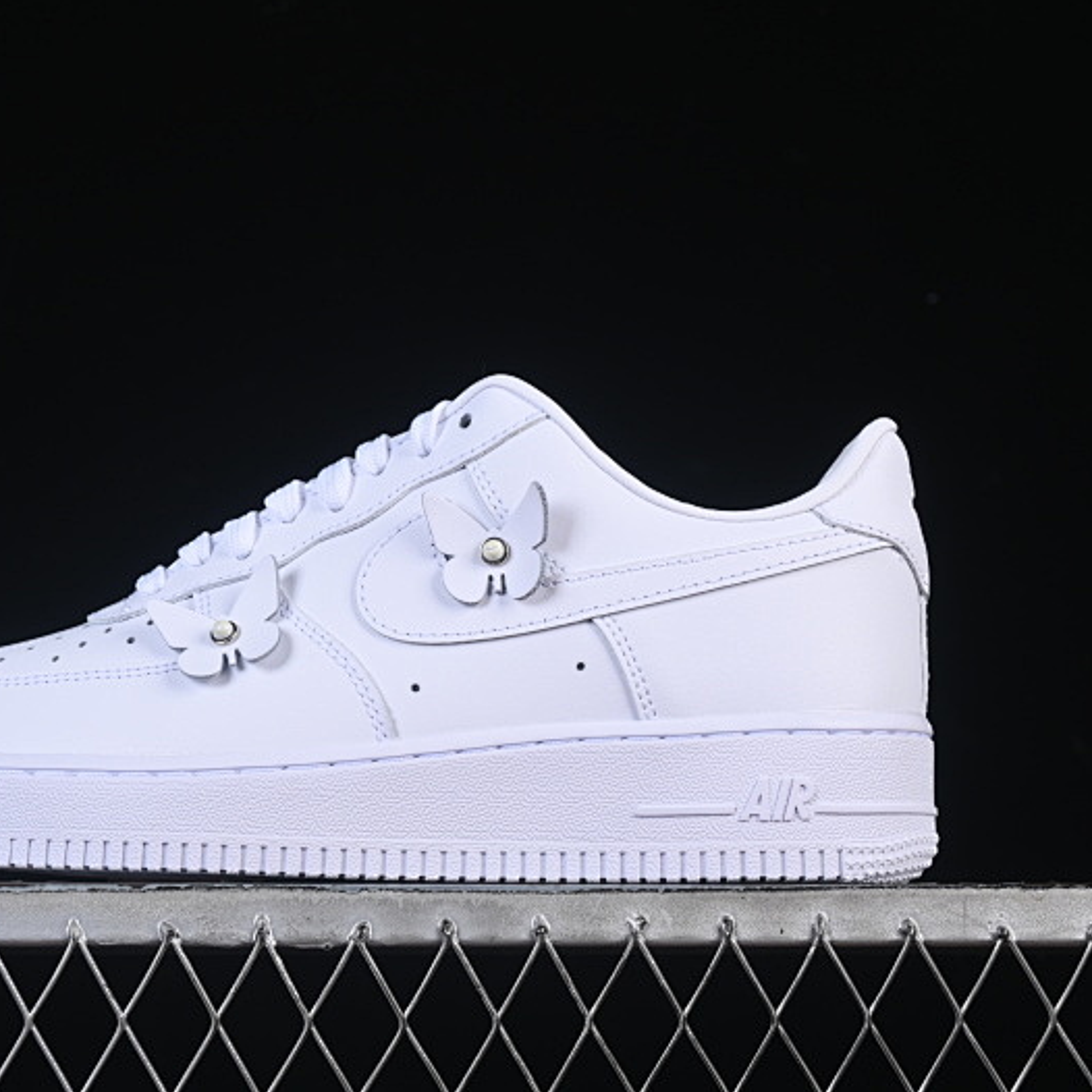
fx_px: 3462
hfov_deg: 17.9
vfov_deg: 17.9
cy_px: 543
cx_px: 405
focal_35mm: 97
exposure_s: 1/100
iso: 160
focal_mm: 50
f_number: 8
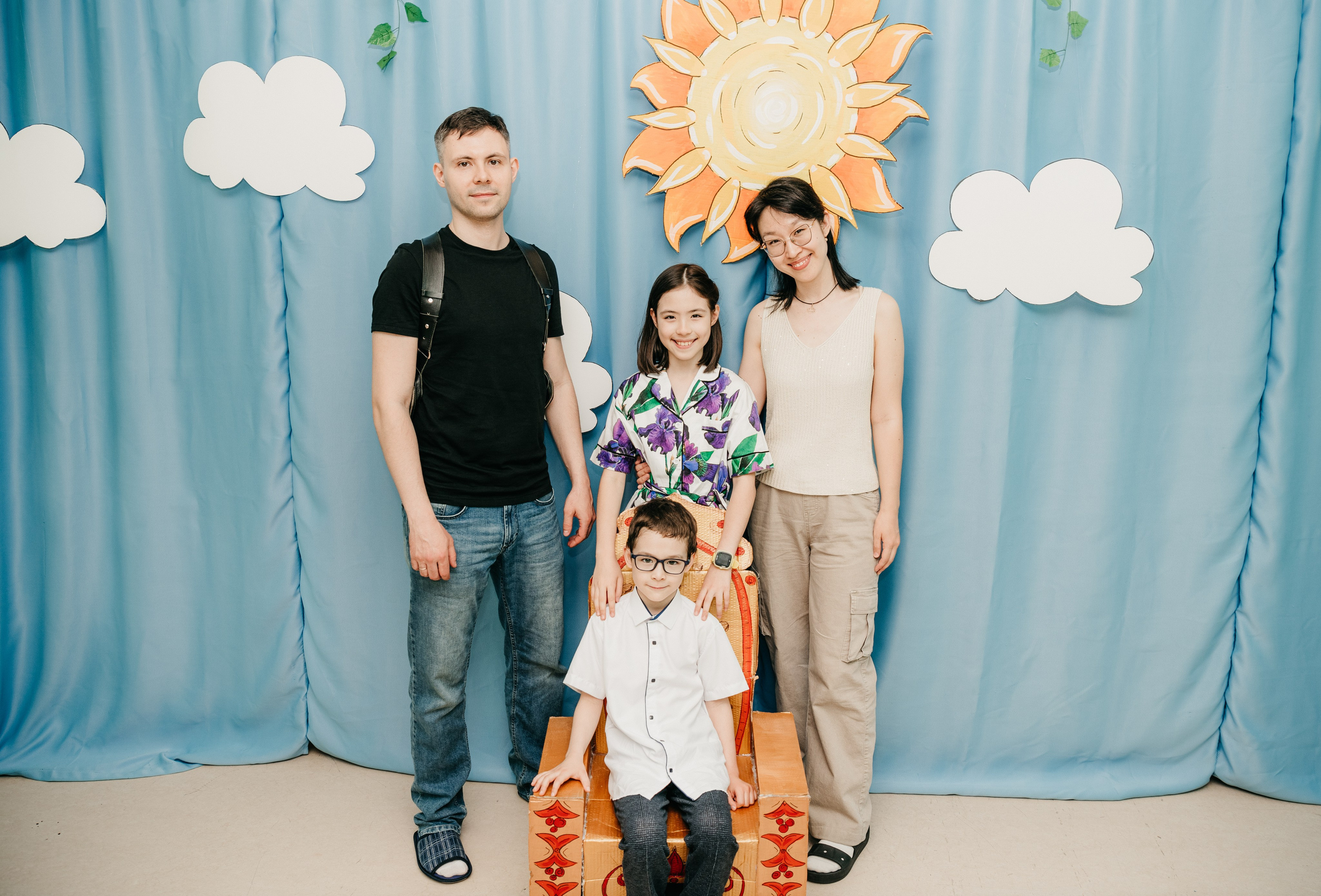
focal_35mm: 28
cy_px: 430
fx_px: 1050
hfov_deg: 64.3
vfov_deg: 46.3
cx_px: 700
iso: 250
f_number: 5
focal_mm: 27
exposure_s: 1/160
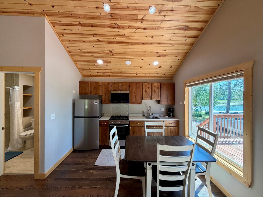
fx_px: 106
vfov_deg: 85.7
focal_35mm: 14
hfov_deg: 102.1
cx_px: 132
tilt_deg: -1.3
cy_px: 98
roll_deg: -0.4
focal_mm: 2.22
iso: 80
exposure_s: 1/120
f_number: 2.2
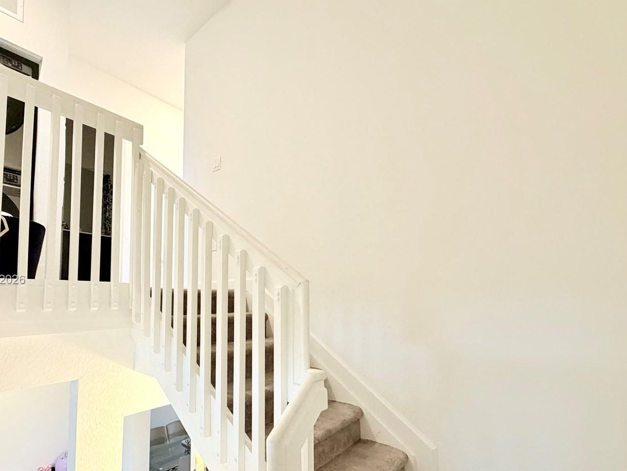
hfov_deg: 87.3
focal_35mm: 18
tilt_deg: +4.0
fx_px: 326
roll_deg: +1.0
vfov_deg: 70.9
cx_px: 271
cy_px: 280
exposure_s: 1/60
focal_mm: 2.22
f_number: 2.2
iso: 400
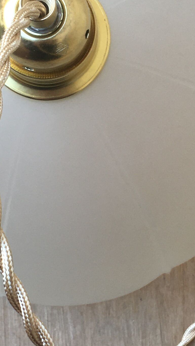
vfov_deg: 22.9
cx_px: 140
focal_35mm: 93
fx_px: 855
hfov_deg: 13.0
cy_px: 198
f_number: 2.2
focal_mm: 4.15
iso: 32
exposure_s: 1/50
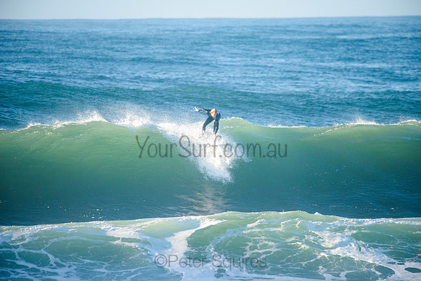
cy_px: 140
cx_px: 210
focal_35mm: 500
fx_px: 5849
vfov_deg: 2.8
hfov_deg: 4.1
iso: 400
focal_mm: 500
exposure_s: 1/1600
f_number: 5.6
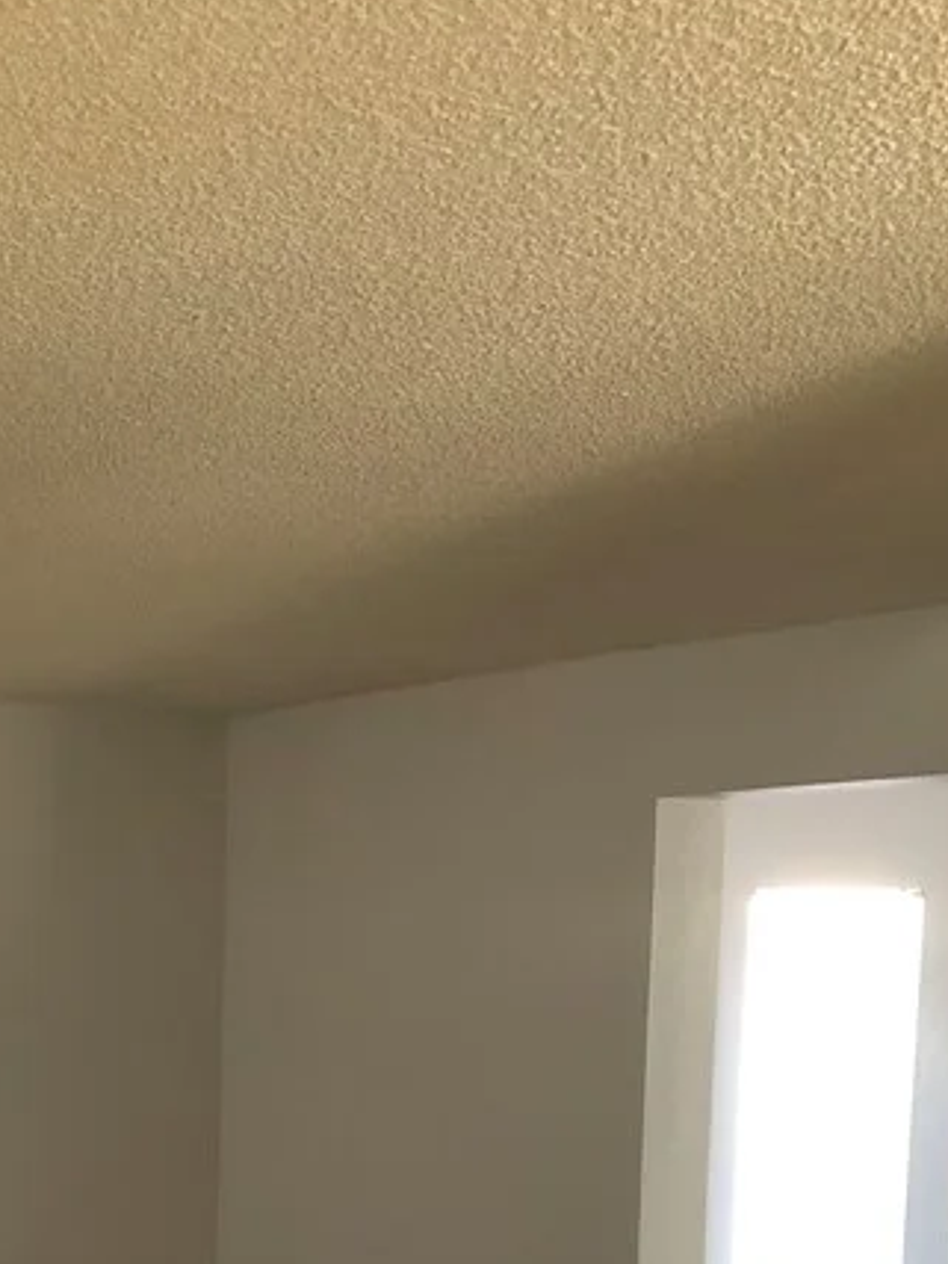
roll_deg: -0.8
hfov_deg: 21.3
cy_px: 1302
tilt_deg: -8.7
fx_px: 2446
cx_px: 35
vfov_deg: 27.1
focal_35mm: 67
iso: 80
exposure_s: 1/15
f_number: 1.8
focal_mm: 3.99
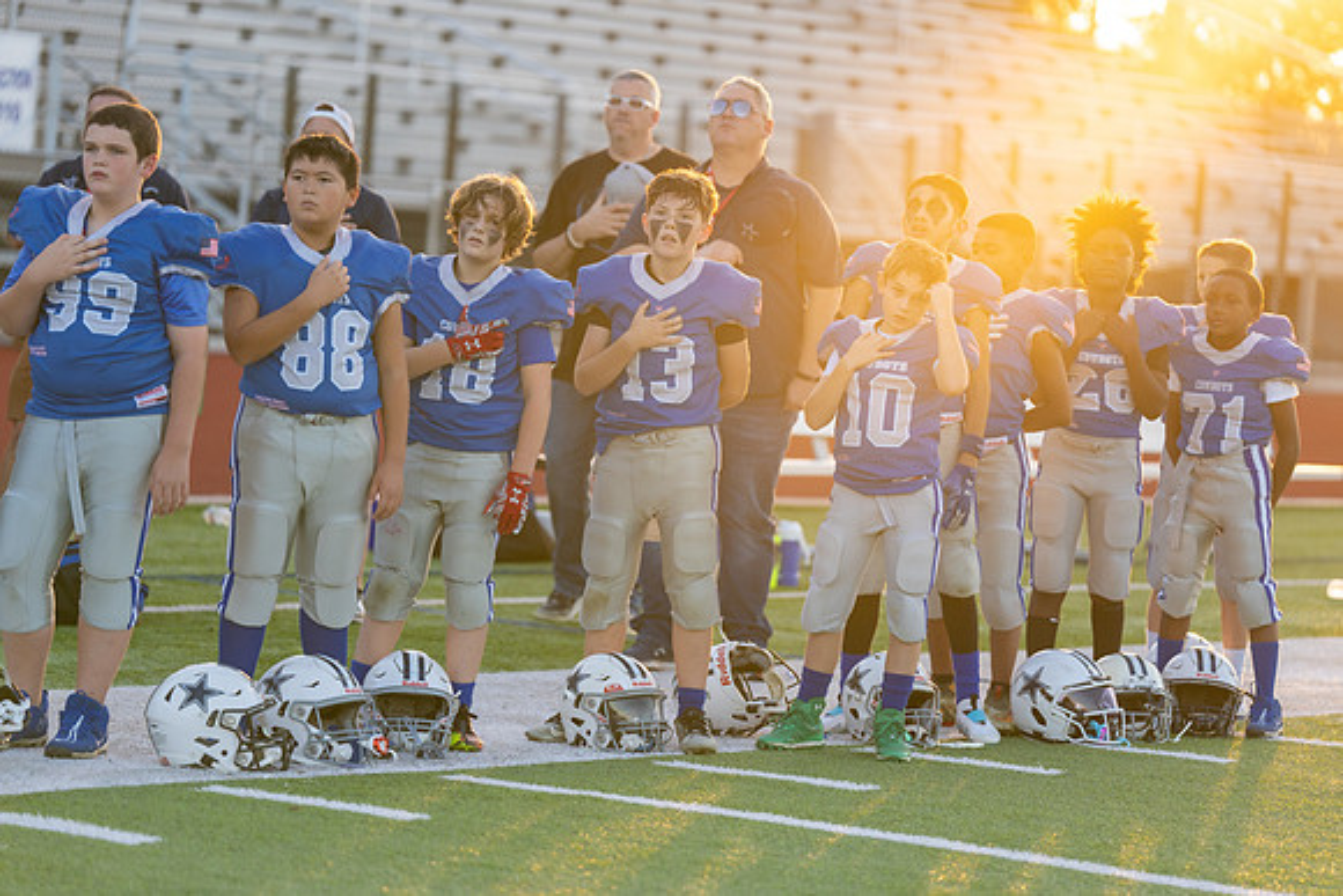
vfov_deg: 9.5
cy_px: 448
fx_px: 5410
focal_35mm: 145
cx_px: 672
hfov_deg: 14.2
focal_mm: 145
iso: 320
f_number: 2.8
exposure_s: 1/640
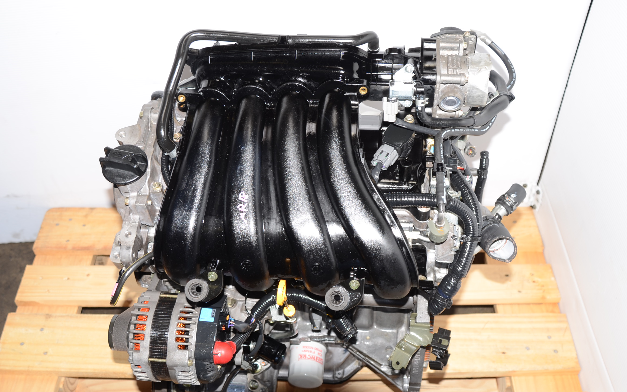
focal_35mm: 39
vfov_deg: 32.8
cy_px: 212
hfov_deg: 50.4
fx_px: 666
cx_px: 316
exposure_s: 1/100
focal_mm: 24
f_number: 4.5
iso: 100
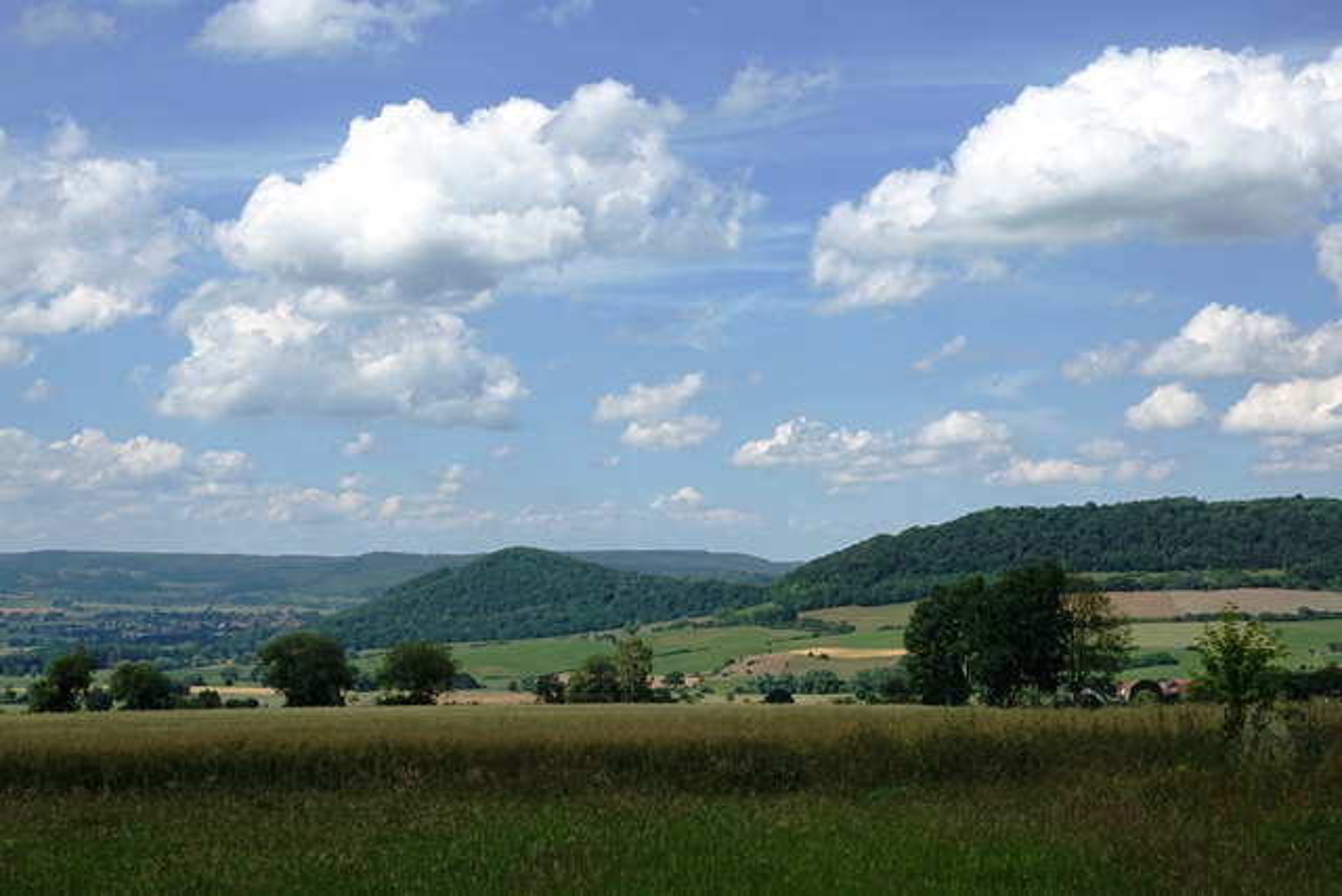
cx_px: 671
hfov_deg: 44.5
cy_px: 448
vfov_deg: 30.5
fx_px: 1640
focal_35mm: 44
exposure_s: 1/400
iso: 100
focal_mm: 16.31
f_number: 8
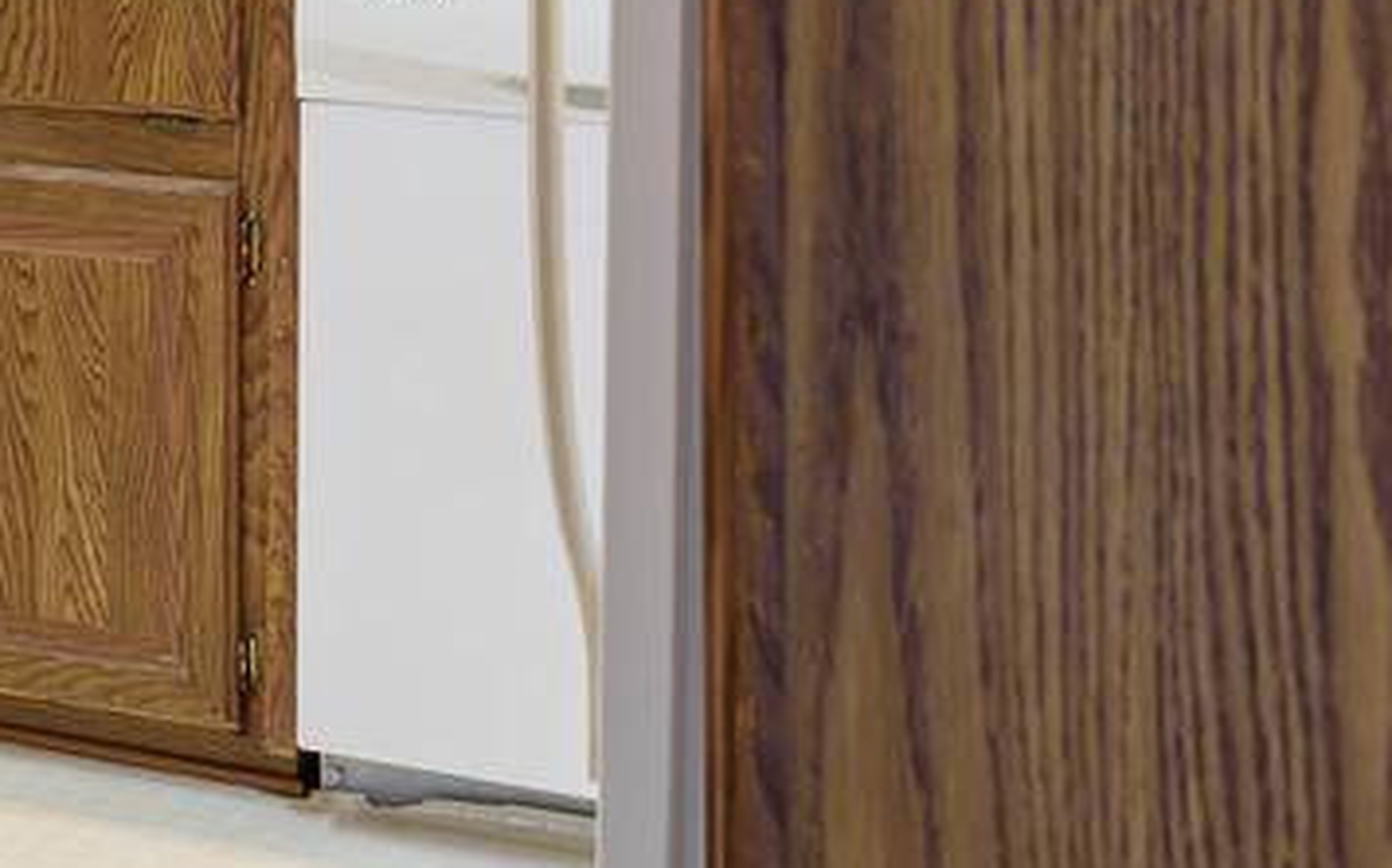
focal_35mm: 88
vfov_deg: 14.0
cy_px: -407
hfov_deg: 20.7
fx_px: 3336
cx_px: -579
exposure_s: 1/3
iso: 400
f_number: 8
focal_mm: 30
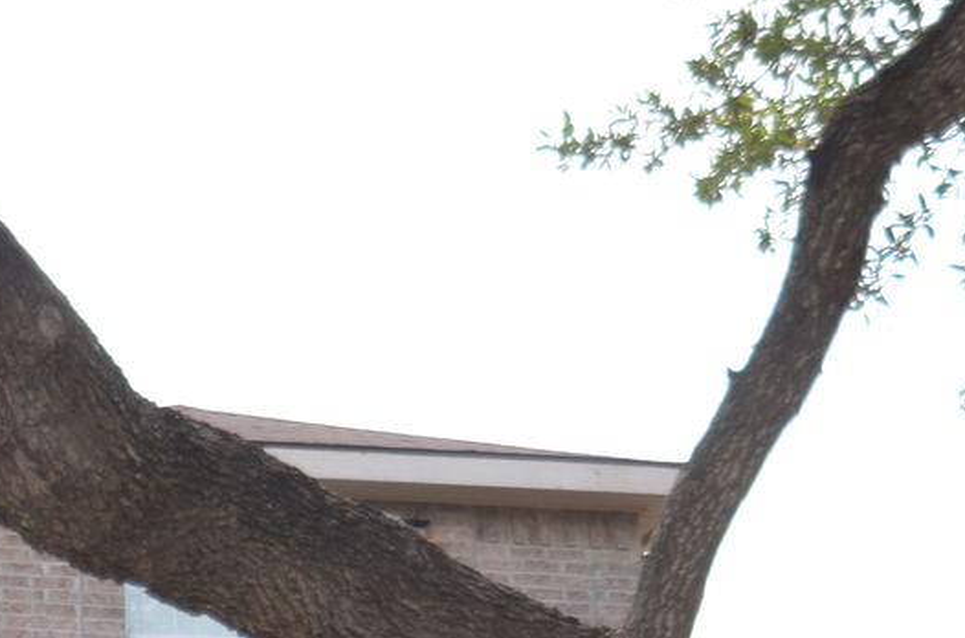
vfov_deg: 14.0
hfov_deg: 21.4
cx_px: 60
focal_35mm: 93
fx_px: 2487
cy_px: 867
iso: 110
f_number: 4.2
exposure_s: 1/200
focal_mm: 20
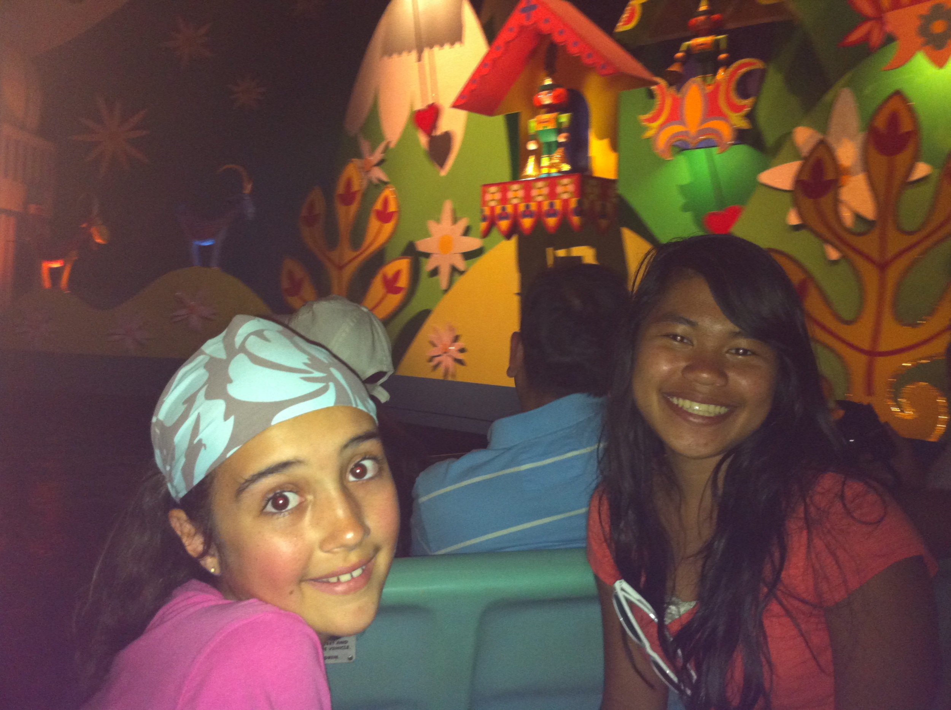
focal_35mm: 35
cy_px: 355
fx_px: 960
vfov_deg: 40.6
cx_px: 476
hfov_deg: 52.7
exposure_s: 1/15
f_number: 2.8
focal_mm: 3.85
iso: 250
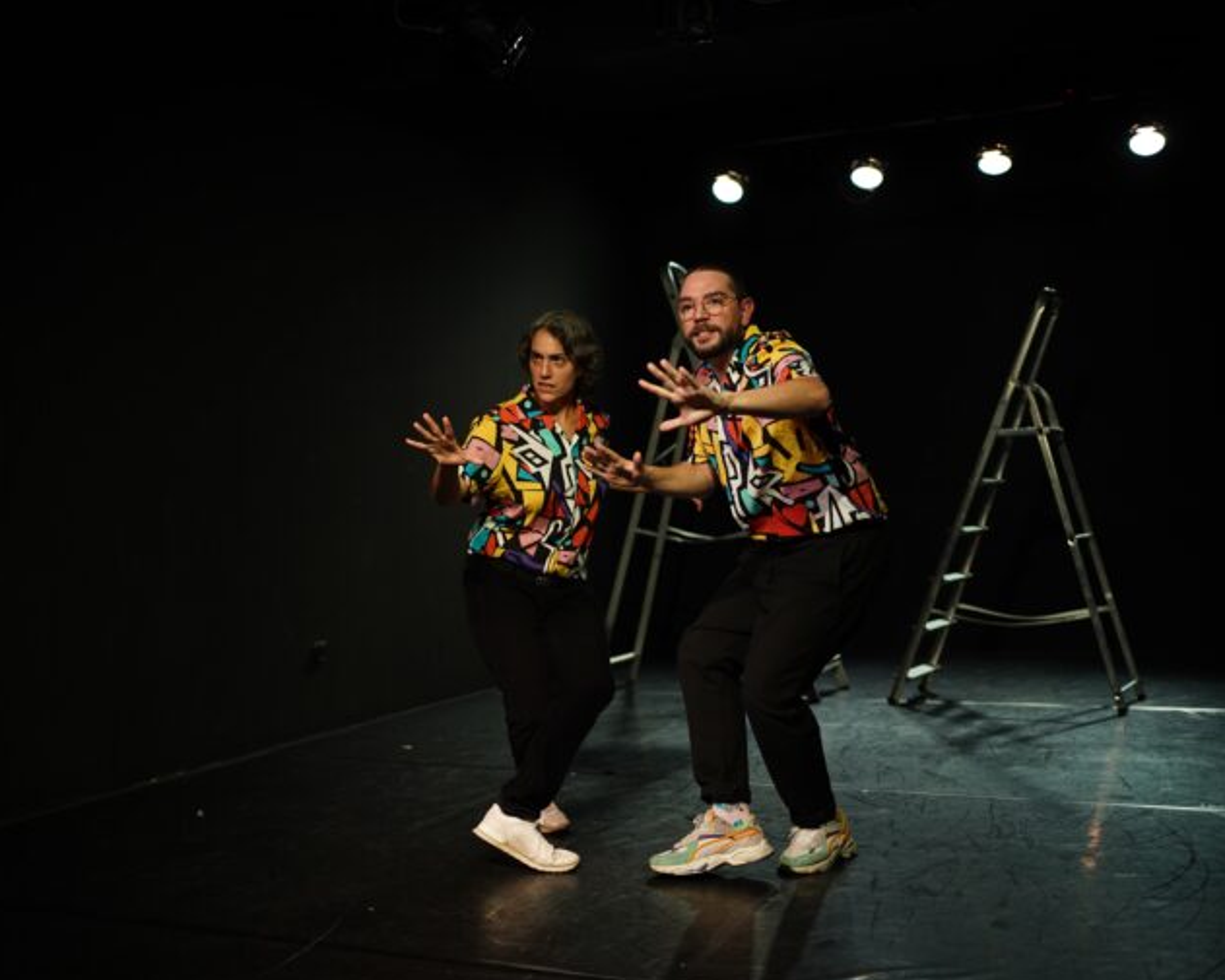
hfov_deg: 45.8
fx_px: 1450
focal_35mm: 40
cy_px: 493
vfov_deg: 37.3
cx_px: 579
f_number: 1.8
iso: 320
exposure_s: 1/125
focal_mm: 35
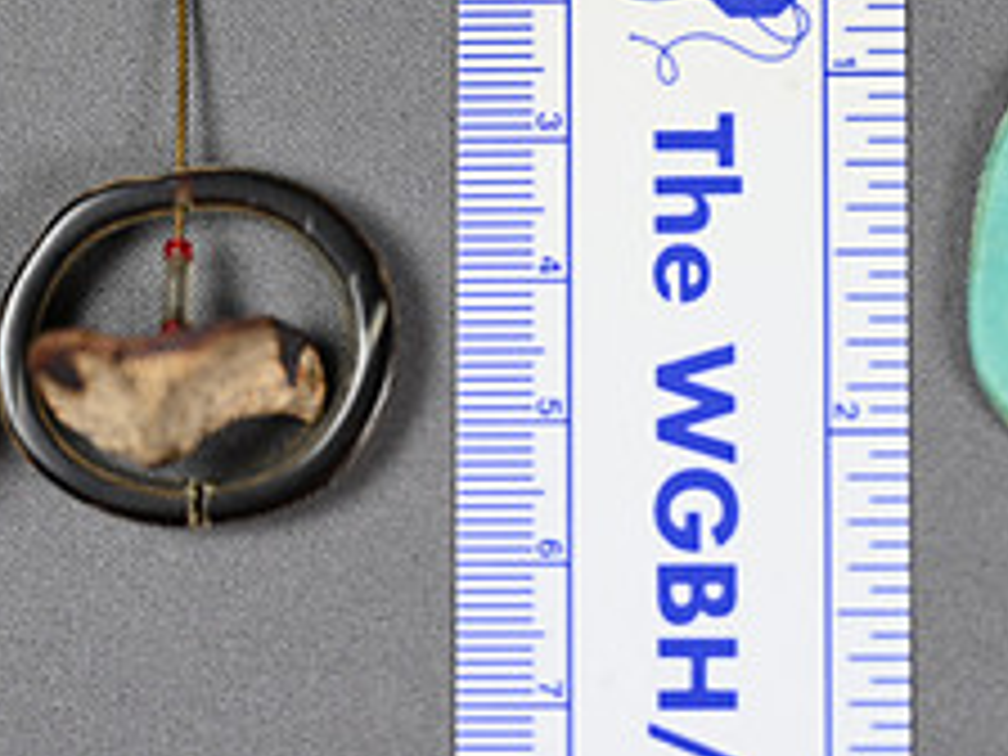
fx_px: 5067
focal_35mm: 174
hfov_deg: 11.3
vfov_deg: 8.5
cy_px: 218
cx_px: 698
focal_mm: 70
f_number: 4
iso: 400
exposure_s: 1/200
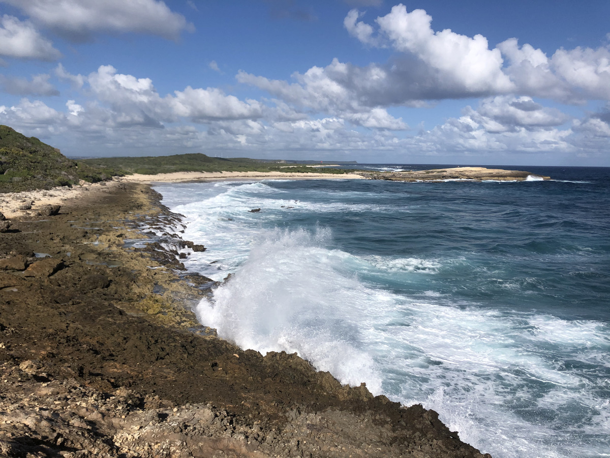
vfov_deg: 49.7
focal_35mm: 28
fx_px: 493
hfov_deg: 63.4
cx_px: 305
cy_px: 229
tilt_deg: -6.5
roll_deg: +0.1
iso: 20
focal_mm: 4
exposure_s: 1/5348
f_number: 1.8
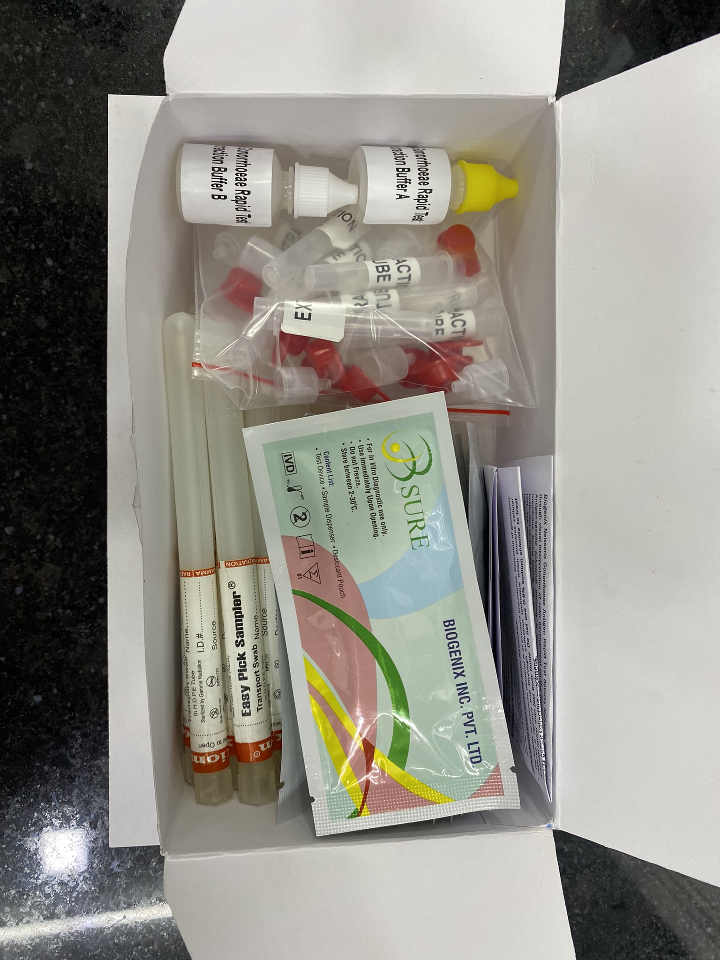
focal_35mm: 26
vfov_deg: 67.3
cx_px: 360
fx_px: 721
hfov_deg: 53.1
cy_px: 480
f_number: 1.8
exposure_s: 1/100
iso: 125
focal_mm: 4.25
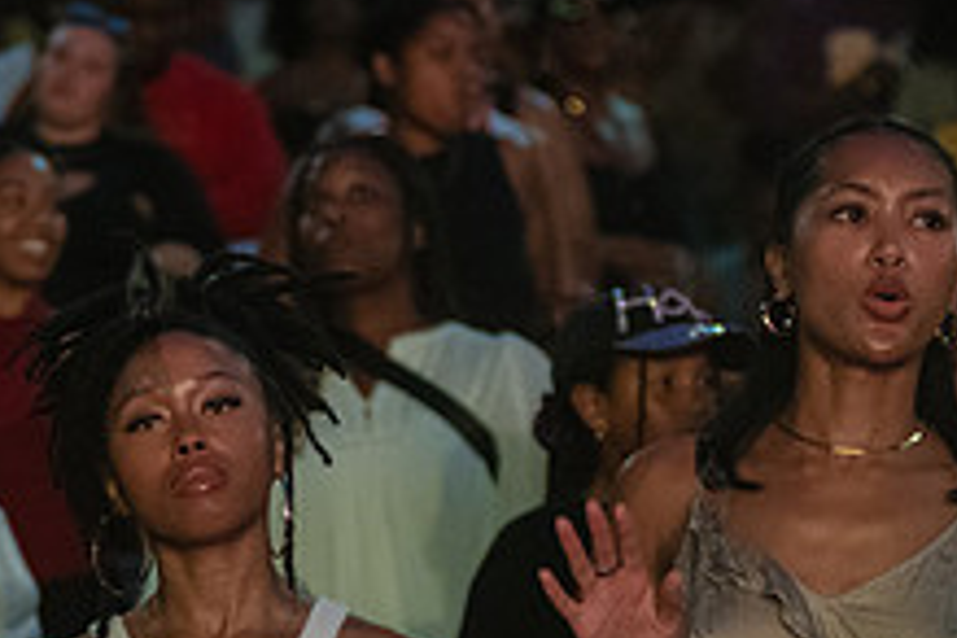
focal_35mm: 212
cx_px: 144
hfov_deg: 9.7
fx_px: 5635
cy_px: 741
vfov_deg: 6.4
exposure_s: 1/160
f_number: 2.8
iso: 5000
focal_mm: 80
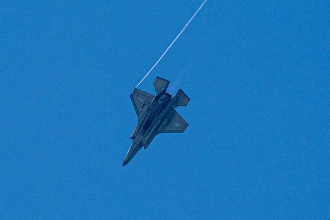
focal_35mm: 1252
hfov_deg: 1.6
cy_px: 115
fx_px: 11479
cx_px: 51
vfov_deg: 1.1
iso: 640
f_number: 10
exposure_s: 1/1250
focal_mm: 400
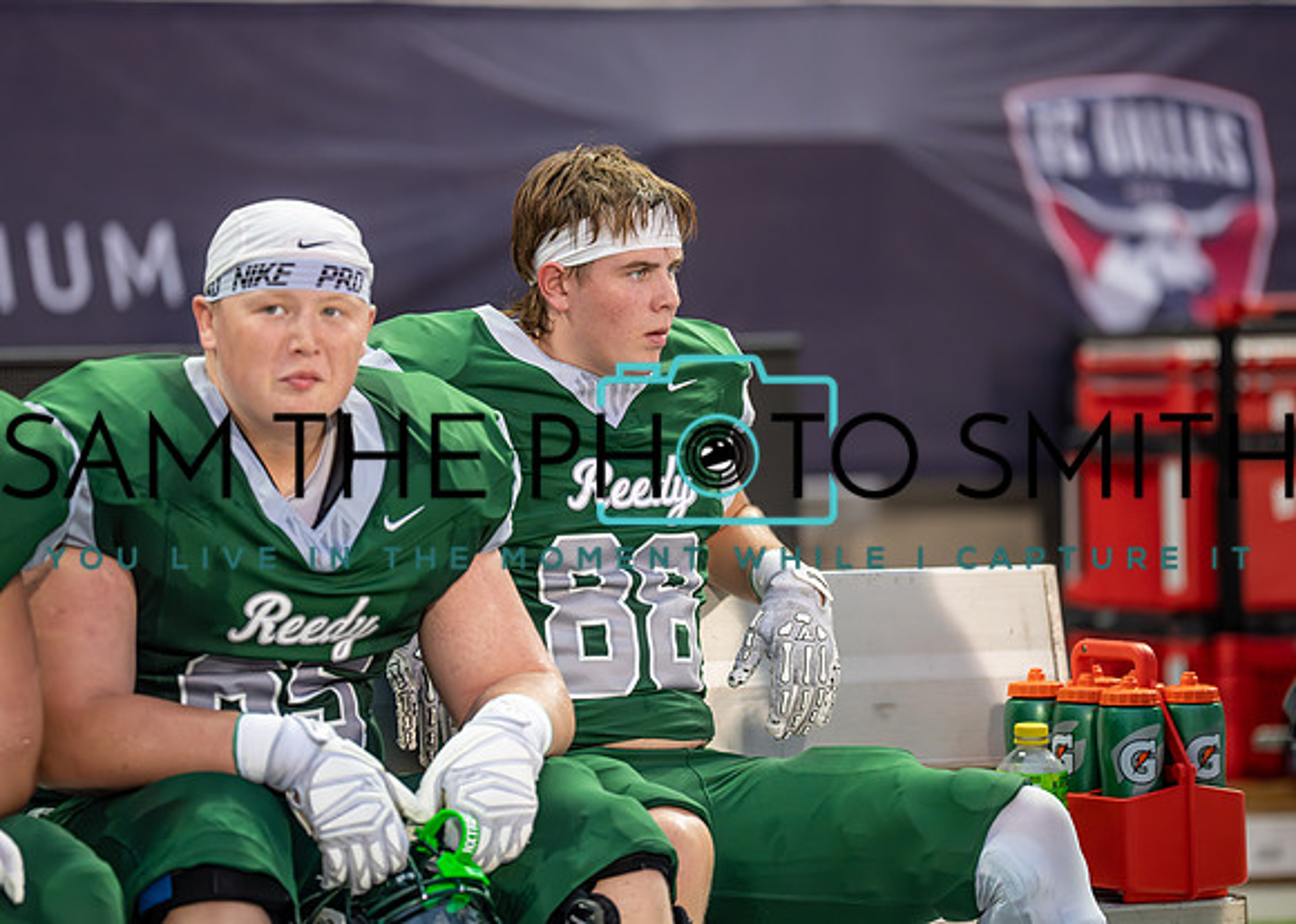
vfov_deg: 6.3
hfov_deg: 8.9
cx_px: 628
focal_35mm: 227
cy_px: 431
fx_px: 8348
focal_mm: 200
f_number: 2.8
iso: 2000
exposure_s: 1/1600
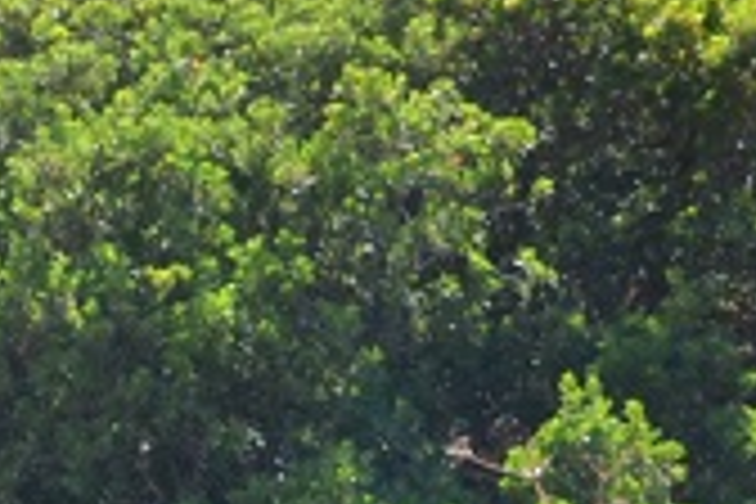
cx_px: -1390
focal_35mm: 298
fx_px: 6258
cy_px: 1109
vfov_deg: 4.5
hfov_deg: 6.4
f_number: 5.6
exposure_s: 1/125
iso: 280
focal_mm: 26
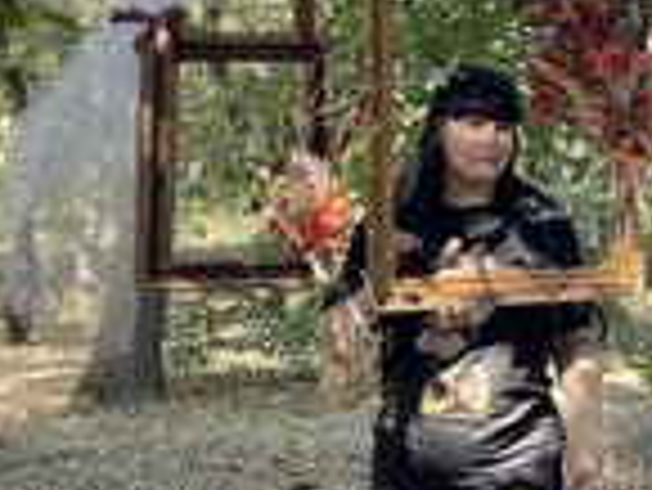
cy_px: 9
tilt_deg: +0.2
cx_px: 746
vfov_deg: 10.3
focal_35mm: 143
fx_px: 2696
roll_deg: -1.1
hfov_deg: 13.5
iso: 64
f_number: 2
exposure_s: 1/99
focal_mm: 6
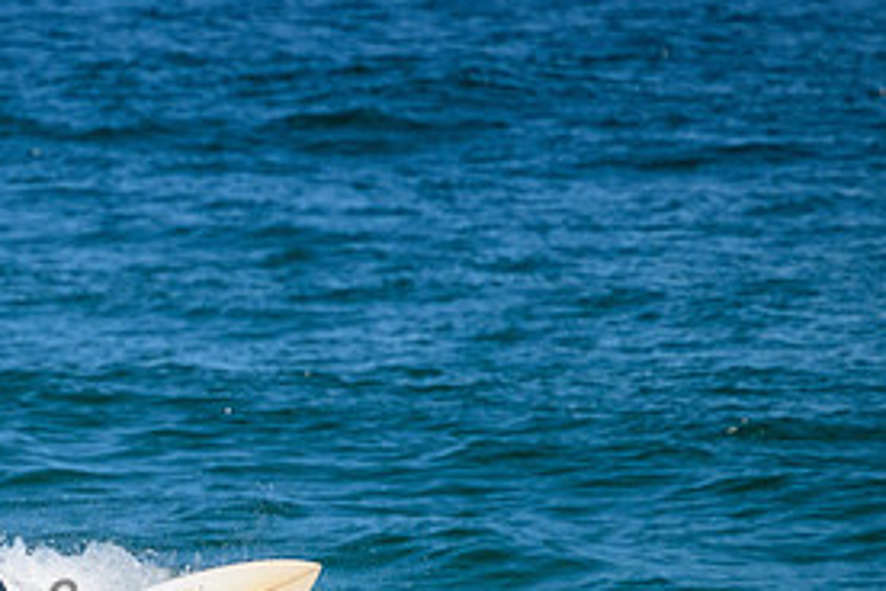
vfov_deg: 0.7
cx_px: -107
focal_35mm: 1931
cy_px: 512
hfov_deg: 1.1
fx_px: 47520
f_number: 11
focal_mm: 800
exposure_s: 1/2000
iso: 1100
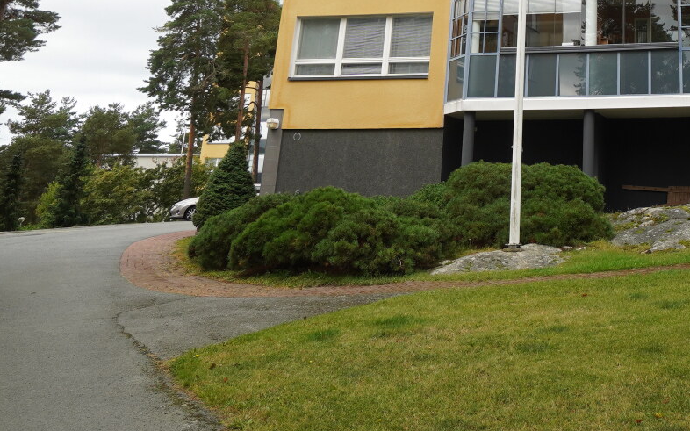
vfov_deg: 26.4
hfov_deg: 41.9
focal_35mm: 42
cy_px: -116
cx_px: 666
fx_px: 790
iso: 100
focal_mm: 10
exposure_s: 1/80
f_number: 6.3
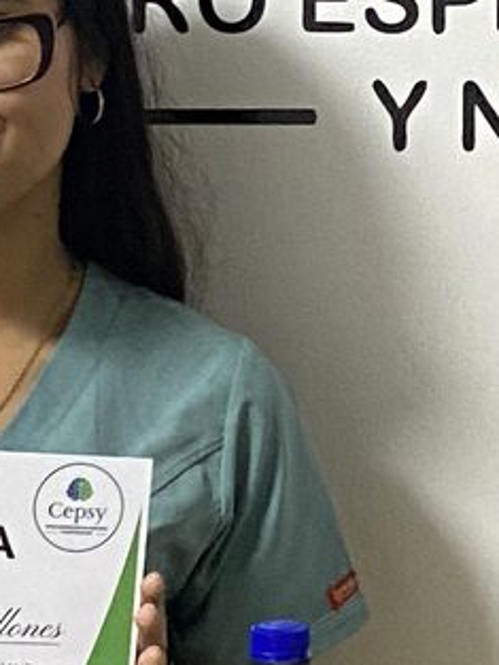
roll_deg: -0.3
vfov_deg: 11.0
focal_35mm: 177
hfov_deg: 8.3
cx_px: 550
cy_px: -137
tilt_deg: +1.0
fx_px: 3400
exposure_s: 1/60
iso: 320
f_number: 1.8
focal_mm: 4.25
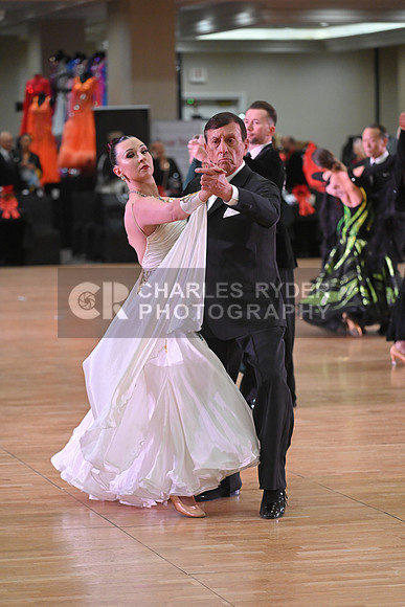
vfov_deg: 15.2
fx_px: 2277
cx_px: 202
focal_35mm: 135
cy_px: 304
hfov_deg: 10.2
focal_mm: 135
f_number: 4.5
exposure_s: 1/400
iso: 2500
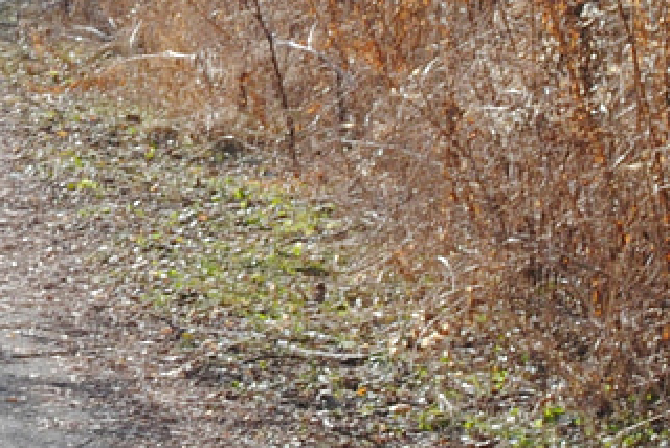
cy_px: -196
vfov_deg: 4.1
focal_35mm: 338
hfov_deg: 6.0
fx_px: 6287
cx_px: -270
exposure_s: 1/100
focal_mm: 45
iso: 400
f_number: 20
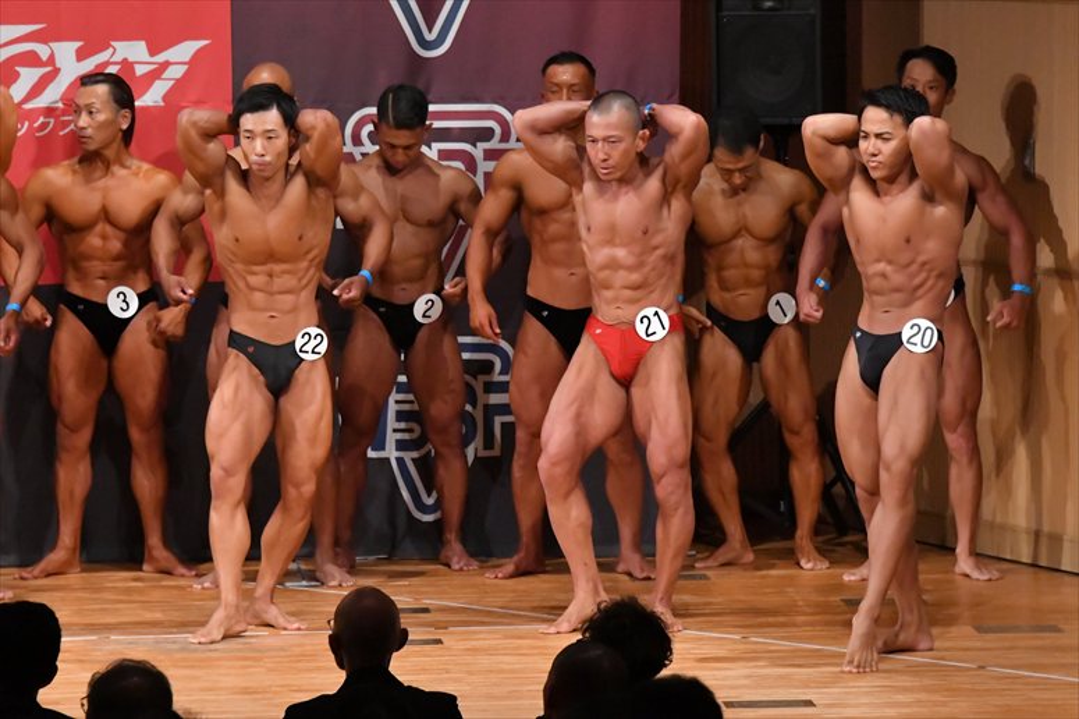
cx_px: 540
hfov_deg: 8.1
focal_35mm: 255
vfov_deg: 5.4
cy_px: 360
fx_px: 7639
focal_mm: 170
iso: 10000
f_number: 5.6
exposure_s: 1/400
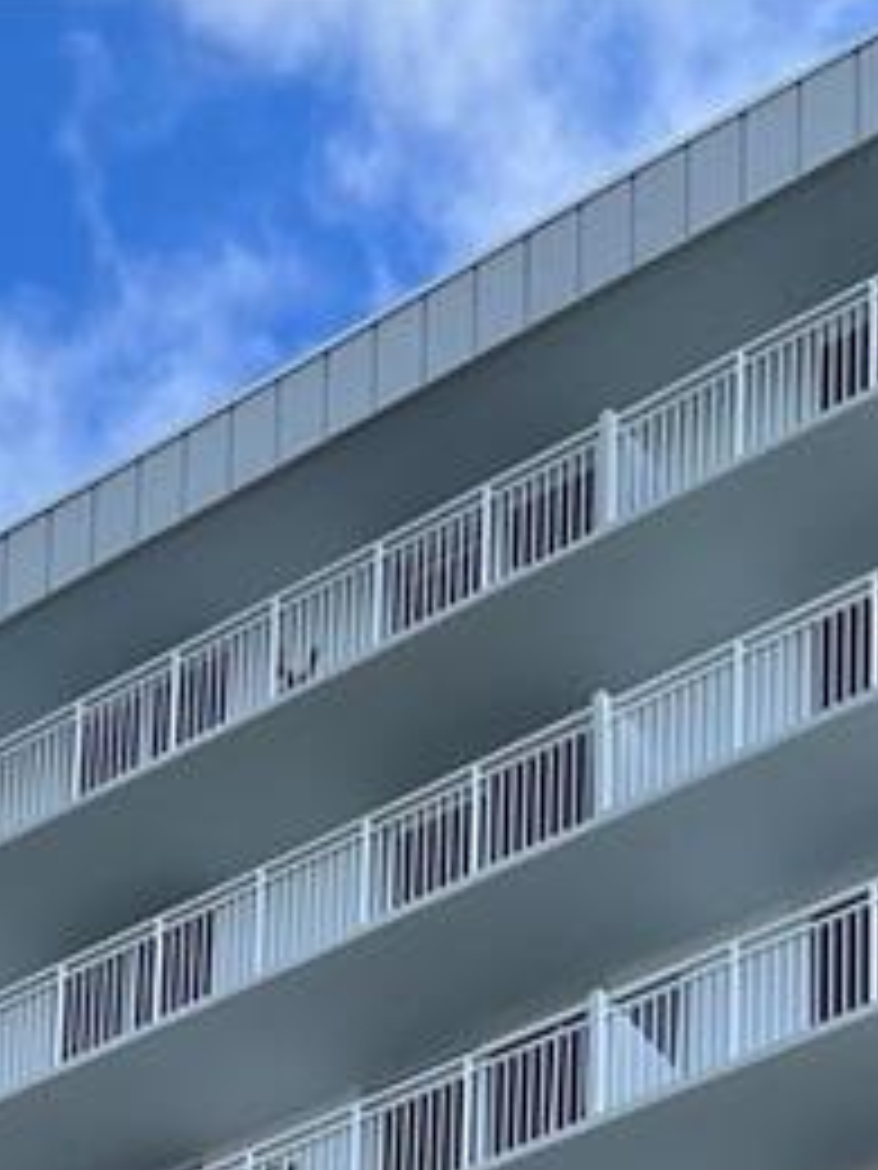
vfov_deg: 13.0
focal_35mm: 120
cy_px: 2686
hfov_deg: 12.3
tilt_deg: +15.3
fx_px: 4058
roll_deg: -2.5
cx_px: 284
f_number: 1.5
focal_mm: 5.7
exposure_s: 1/2353
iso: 50
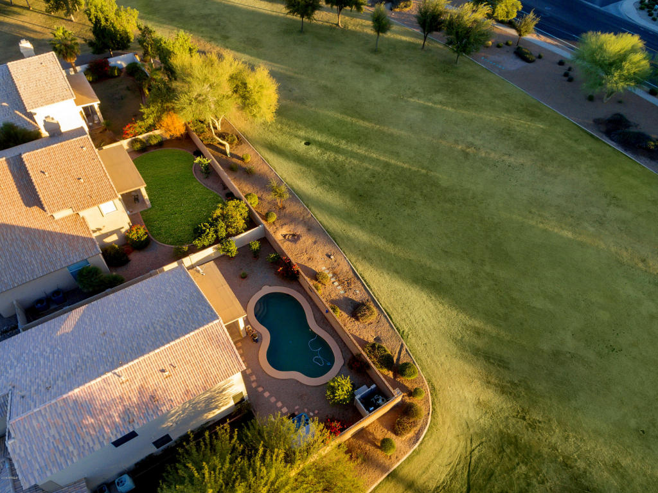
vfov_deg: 65.9
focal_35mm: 20
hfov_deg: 81.8
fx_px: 380
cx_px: 329
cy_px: 246
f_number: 2.8
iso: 100
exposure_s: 1/180
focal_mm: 3.61
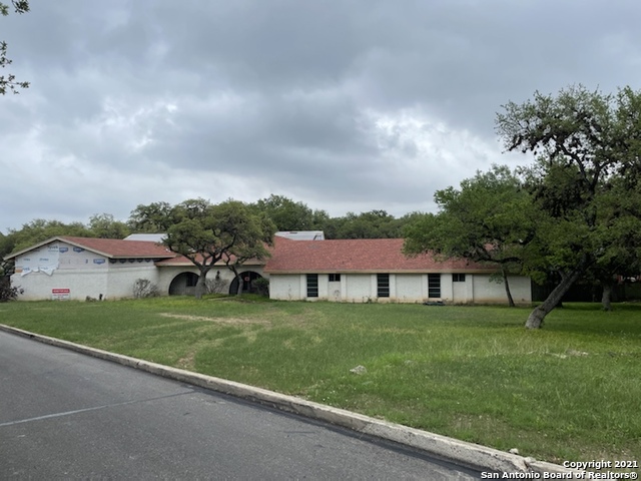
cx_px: 320
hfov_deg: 67.3
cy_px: 240
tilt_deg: +2.5
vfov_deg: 53.1
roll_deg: +0.9
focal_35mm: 26
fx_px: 481
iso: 32
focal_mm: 4.2
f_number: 1.6
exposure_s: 1/855
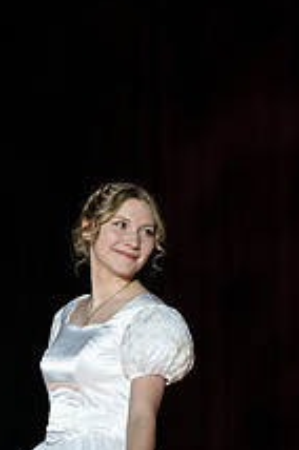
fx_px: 3249
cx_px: 16
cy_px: 466
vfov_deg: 7.9
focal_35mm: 260
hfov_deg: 5.3
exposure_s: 1/640
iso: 800
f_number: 3.5
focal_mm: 70
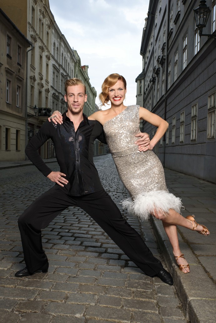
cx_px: 108
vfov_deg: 54.4
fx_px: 315
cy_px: 162
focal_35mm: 35
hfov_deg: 37.9
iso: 320
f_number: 6.3
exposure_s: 1/125
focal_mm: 35
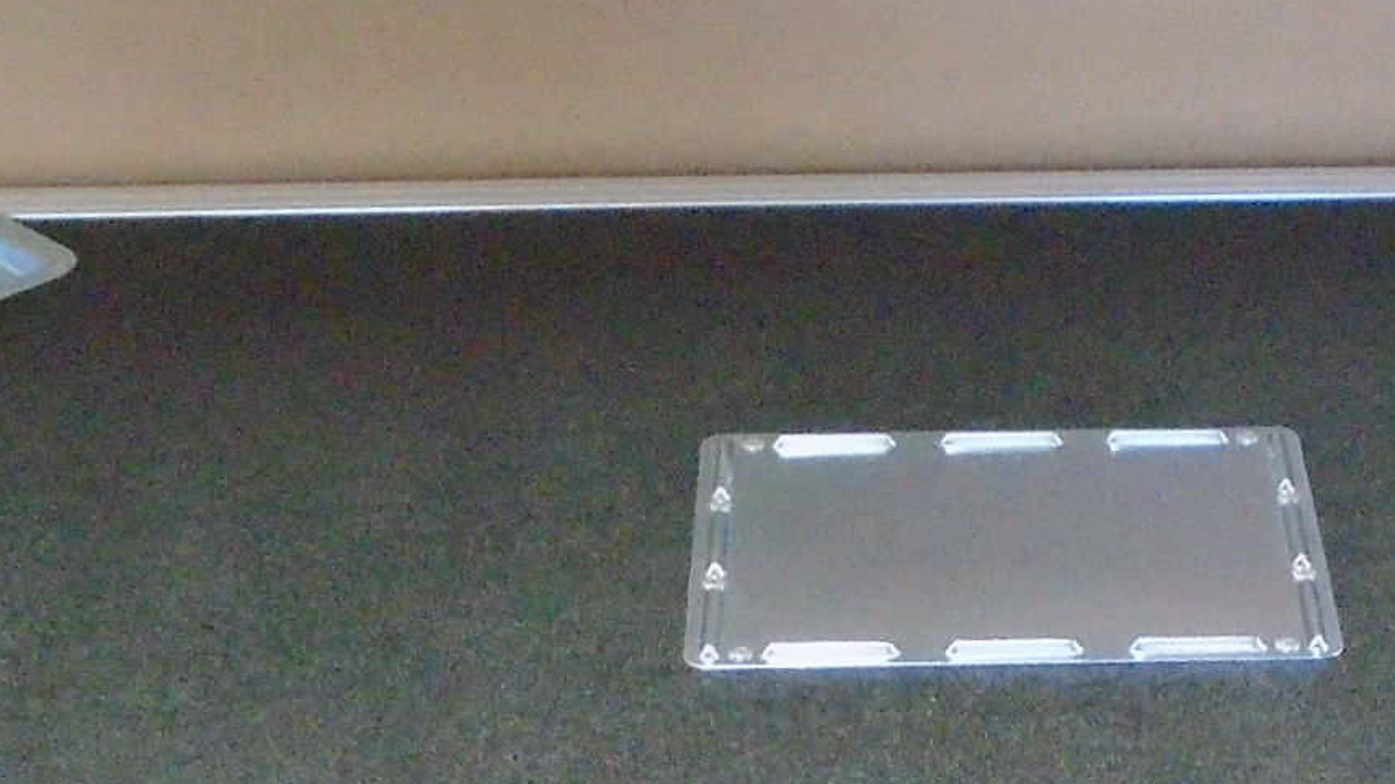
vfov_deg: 13.2
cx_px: 998
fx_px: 3181
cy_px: 1202
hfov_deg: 24.5
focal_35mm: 86
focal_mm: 4.6
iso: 800
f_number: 3.2
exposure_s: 1/80
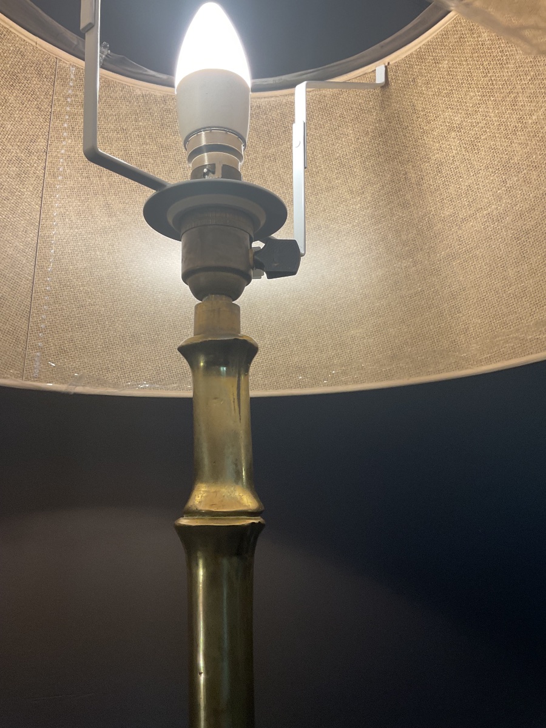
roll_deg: +2.2
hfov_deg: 48.2
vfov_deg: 61.7
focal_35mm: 29
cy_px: 364
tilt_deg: +11.7
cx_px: 273
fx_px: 610
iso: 40
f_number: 1.8
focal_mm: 3
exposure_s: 1/60
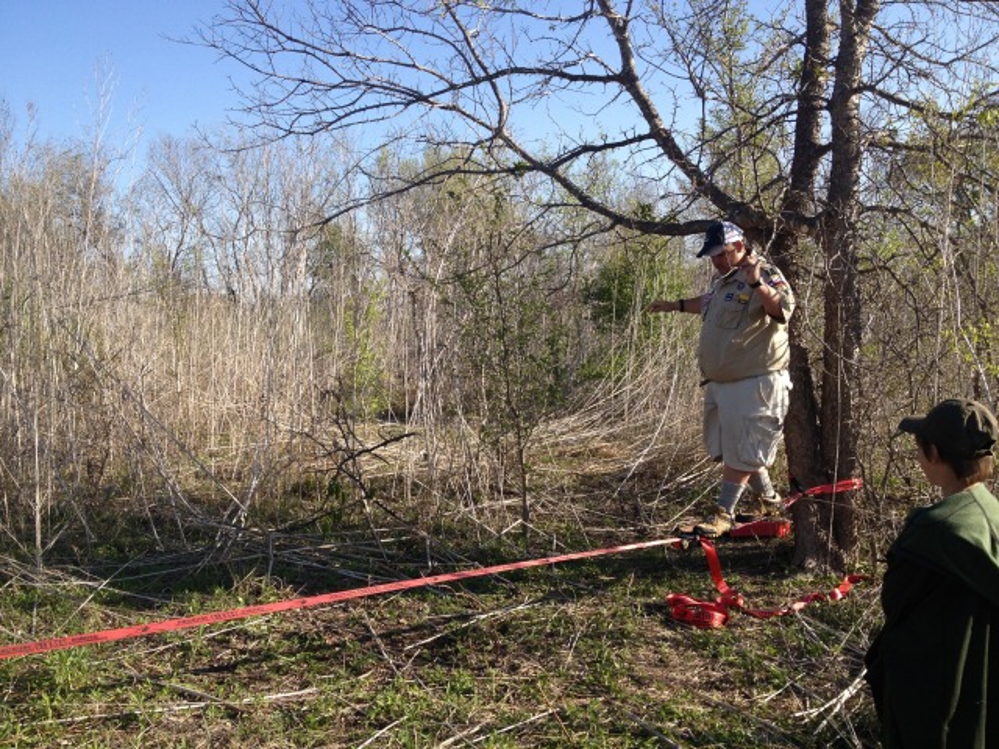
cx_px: 500
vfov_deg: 40.7
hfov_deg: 52.6
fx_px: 1010
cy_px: 374
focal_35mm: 35
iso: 50
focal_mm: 4.28
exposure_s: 1/876
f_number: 2.4
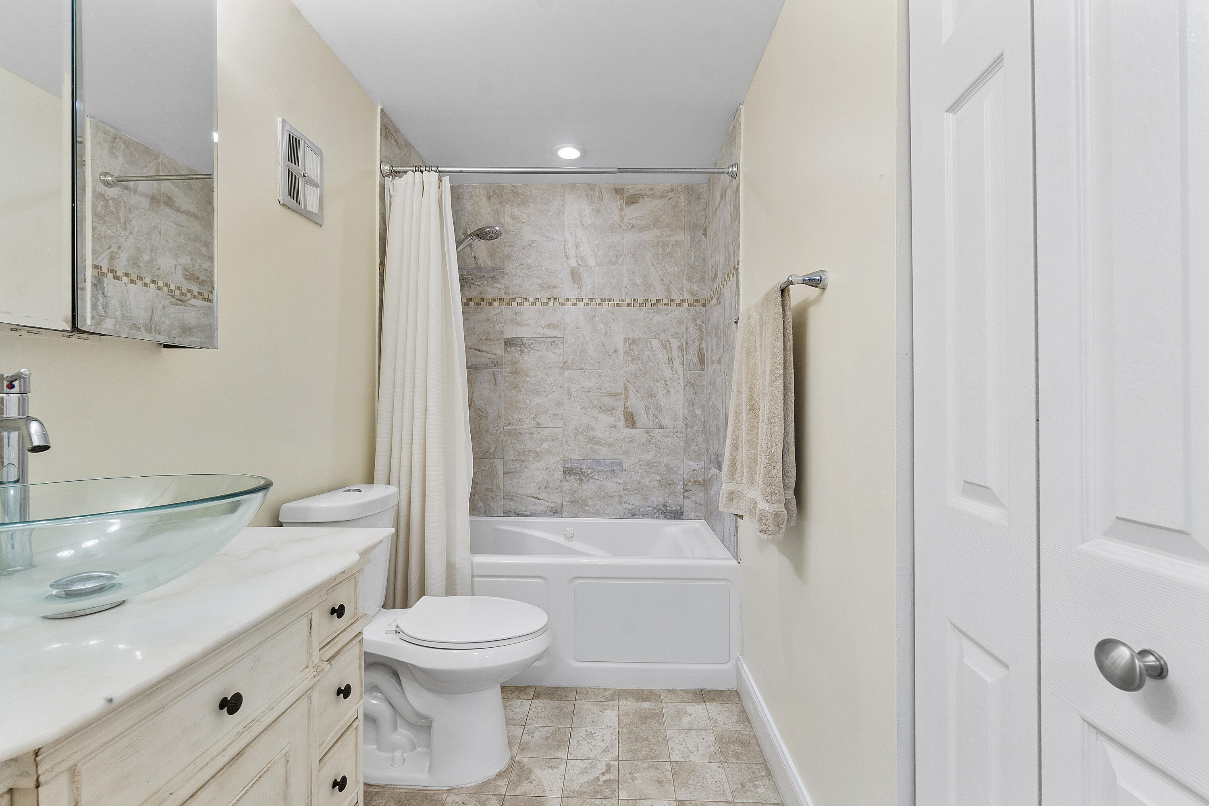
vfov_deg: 77.3
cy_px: 403
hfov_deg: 100.4
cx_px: 604
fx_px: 504
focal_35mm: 15
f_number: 11
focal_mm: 10
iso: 160
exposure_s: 1/4
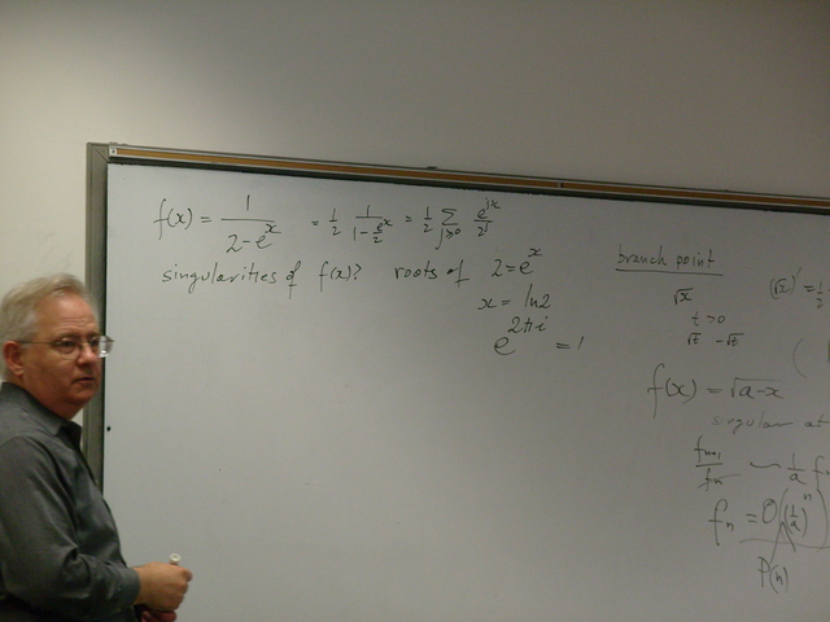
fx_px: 3069
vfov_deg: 11.6
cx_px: 415
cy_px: 311
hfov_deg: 15.4
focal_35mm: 128
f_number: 3.9
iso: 200
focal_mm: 28.5
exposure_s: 1/45
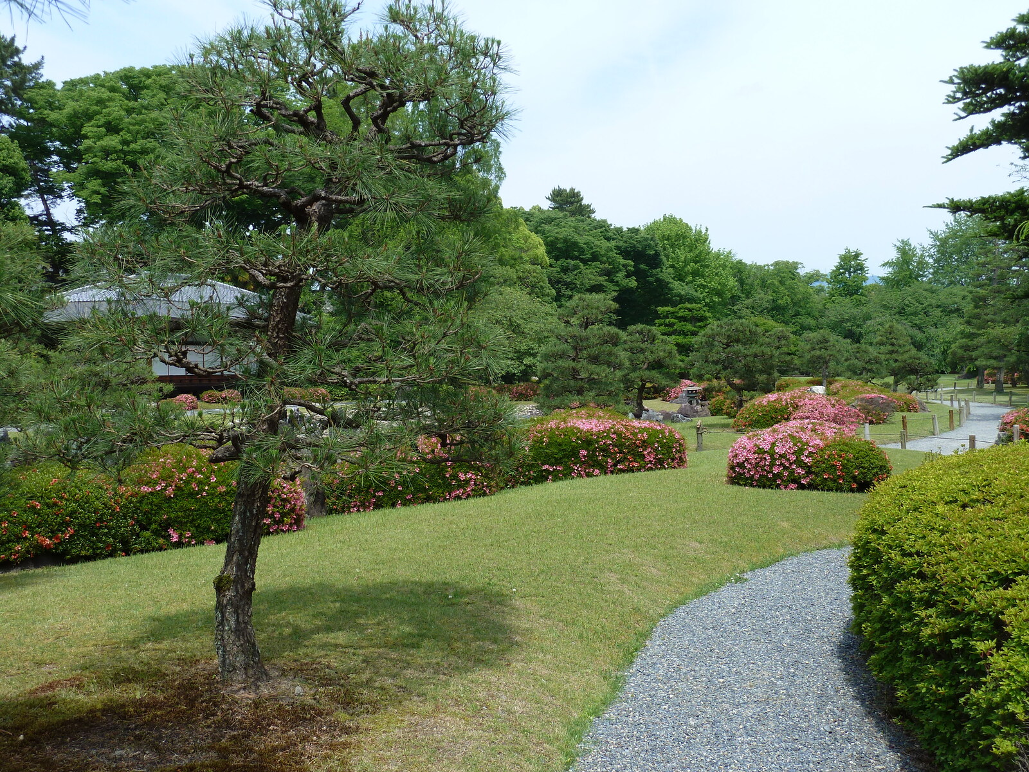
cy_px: 386
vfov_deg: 36.0
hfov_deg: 46.8
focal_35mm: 40
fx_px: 1189
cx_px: 514
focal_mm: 6.5
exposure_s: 1/400
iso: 80
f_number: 4
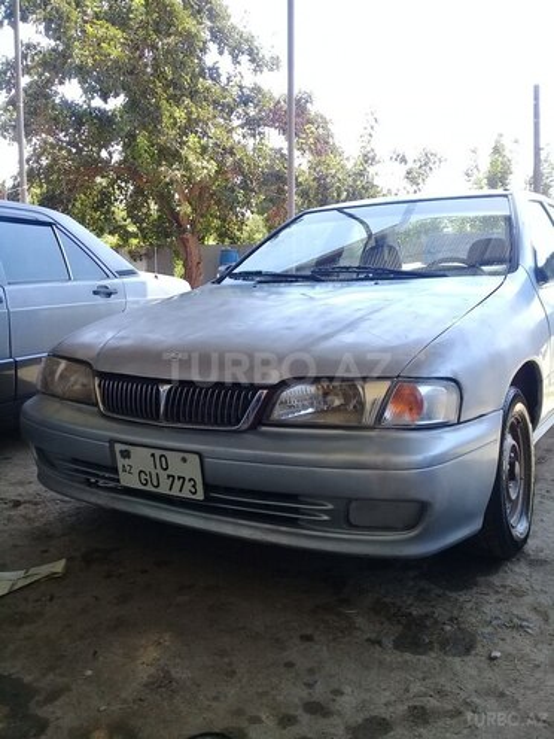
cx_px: 277
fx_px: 662
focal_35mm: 31
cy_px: 370
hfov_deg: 45.4
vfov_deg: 58.4
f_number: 2.2
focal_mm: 3.3
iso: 50
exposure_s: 1/262
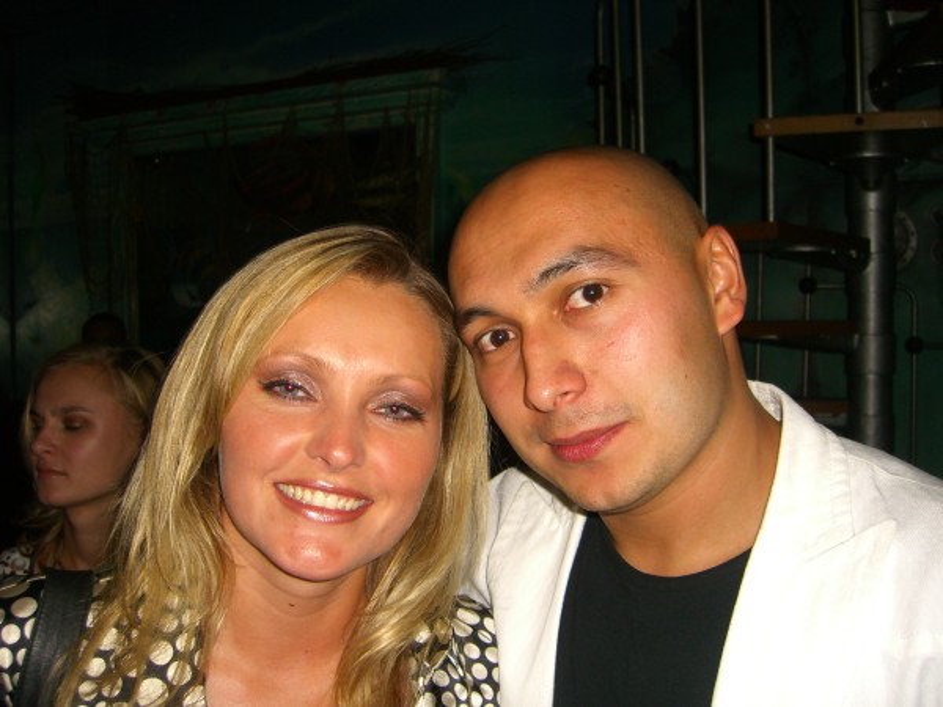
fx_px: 1035
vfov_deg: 37.7
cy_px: 354
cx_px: 472
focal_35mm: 38
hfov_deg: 49.0
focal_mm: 7.9
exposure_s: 1/60
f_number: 2.8
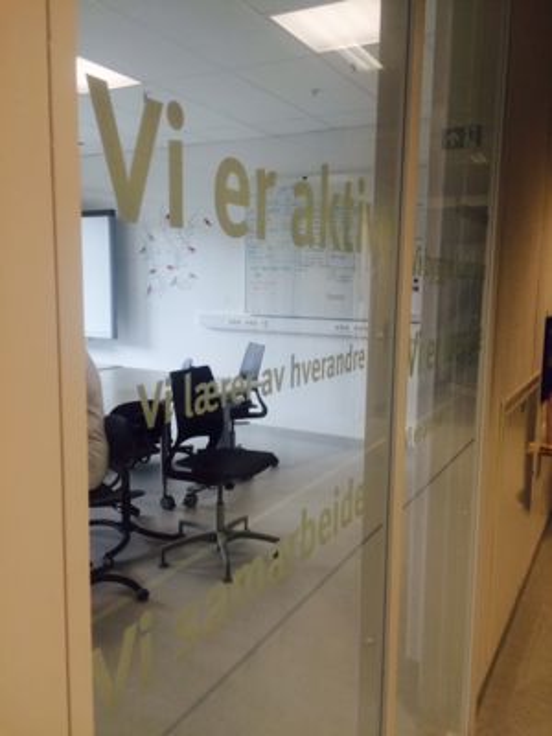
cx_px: 276
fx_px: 617
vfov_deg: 61.7
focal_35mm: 29
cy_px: 368
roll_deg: -0.1
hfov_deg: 48.2
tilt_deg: -9.8
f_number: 2.2
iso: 32
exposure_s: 1/33
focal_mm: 4.15
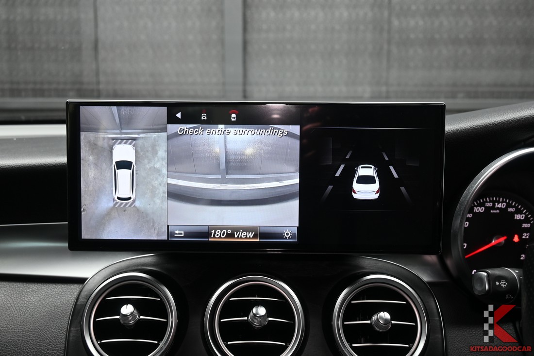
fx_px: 549
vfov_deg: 35.9
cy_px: 178
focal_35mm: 37
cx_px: 267
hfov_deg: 51.9
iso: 200
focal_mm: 25
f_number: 5.6
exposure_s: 1/30
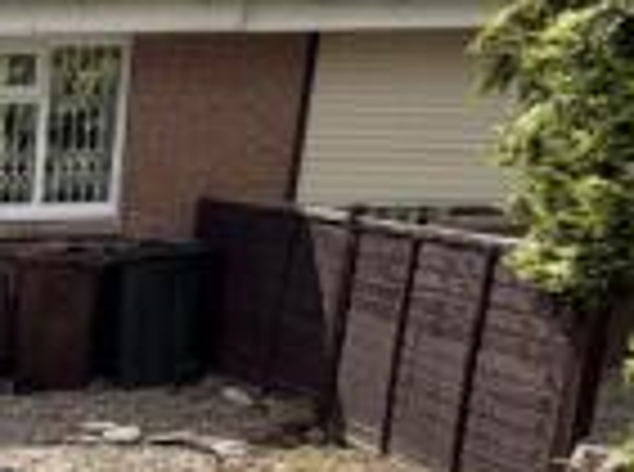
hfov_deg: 26.7
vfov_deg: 23.7
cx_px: -241
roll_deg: +1.5
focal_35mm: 58
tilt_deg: -19.0
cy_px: 501
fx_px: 1060
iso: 32
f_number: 2.2
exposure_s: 1/901
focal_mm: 2.22
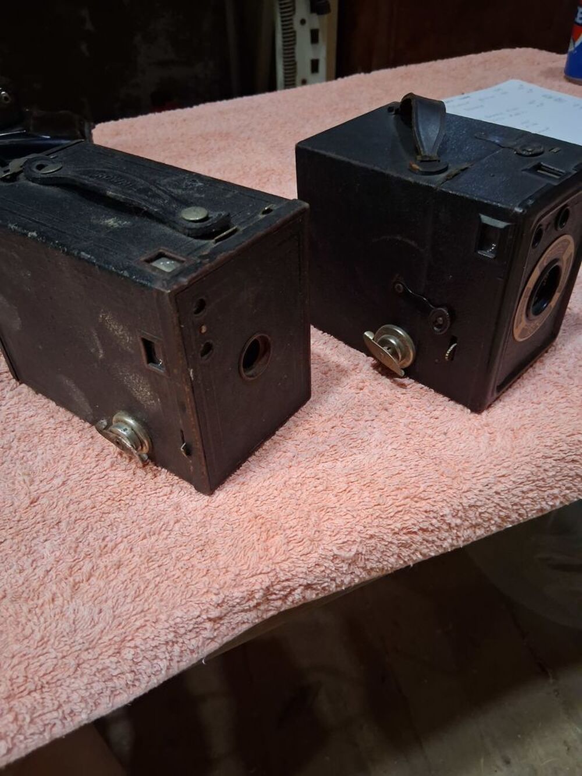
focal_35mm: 26
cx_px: 291
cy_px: 388
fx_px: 583
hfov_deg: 53.1
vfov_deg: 67.3
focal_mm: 3.98
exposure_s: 1/25
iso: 640
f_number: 1.8
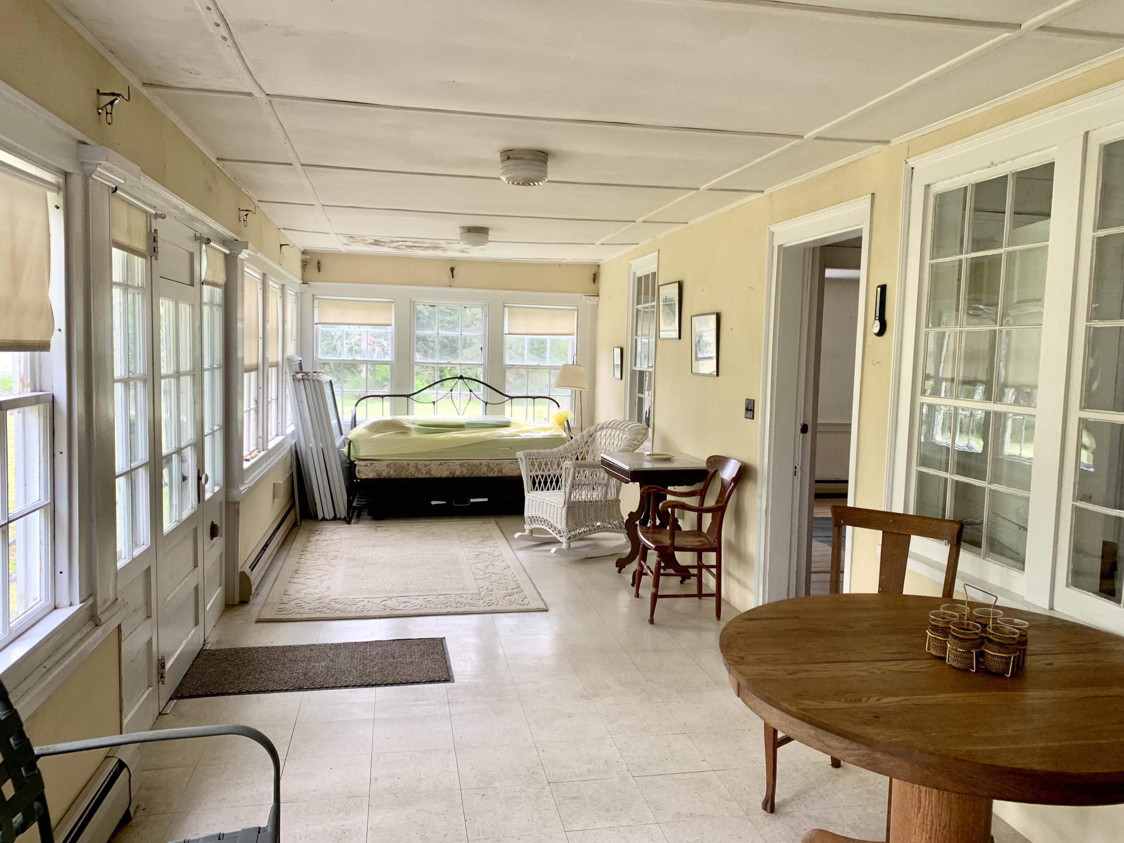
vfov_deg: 53.1
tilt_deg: -6.9
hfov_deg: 67.3
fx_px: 844
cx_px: 562
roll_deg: -1.3
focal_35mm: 26
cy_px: 422
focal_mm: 4.25
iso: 50
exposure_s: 1/121
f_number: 1.8
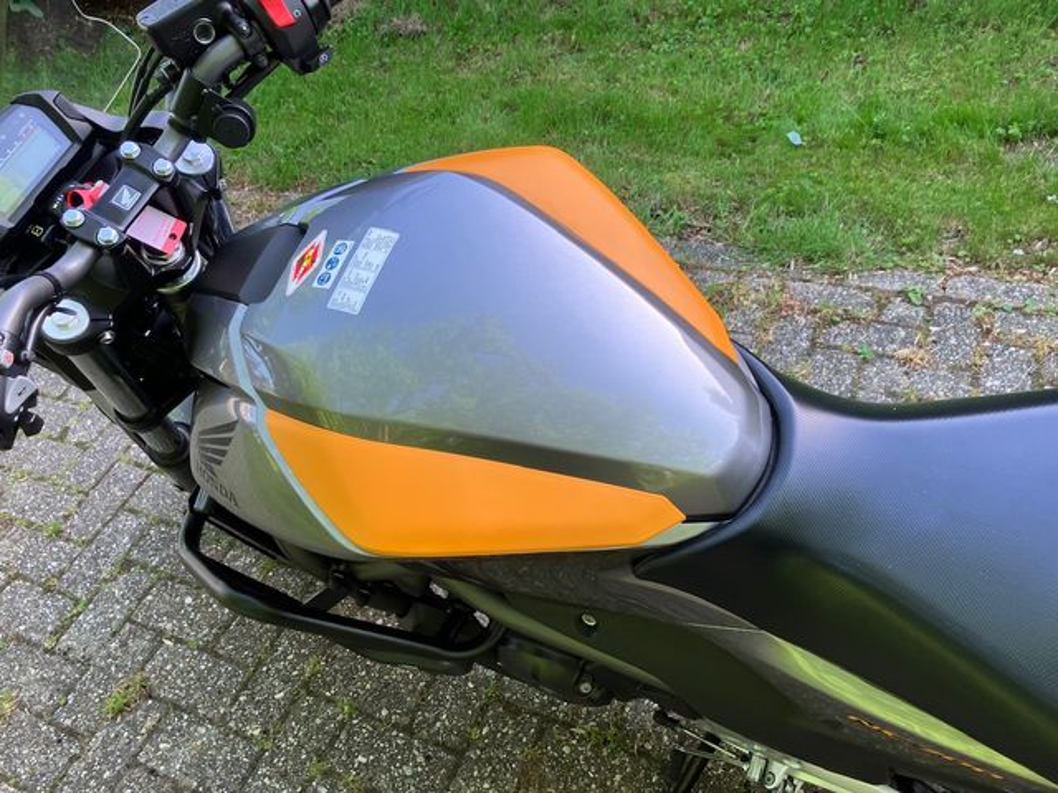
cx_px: 529
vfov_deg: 49.7
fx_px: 856
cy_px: 396
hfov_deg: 63.4
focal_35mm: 28
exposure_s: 1/121
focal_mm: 3.99
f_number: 1.8
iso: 40
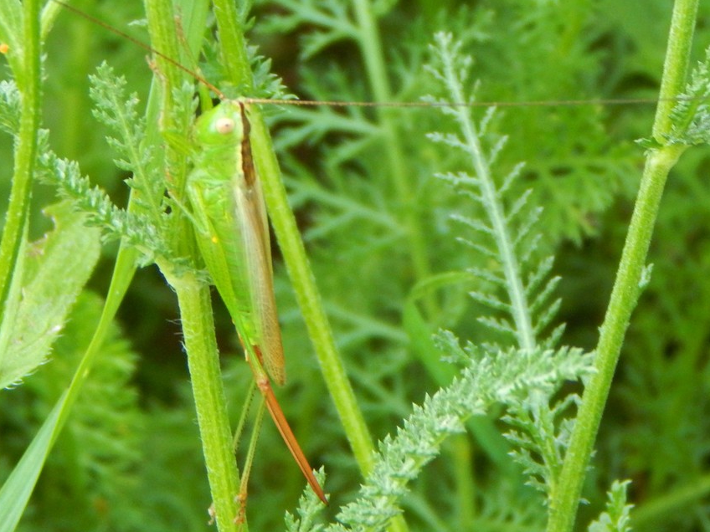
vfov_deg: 5.3
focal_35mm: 281
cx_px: 353
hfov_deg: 7.0
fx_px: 5764
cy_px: 266
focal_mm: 50.1
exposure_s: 1/60
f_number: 5.7
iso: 400
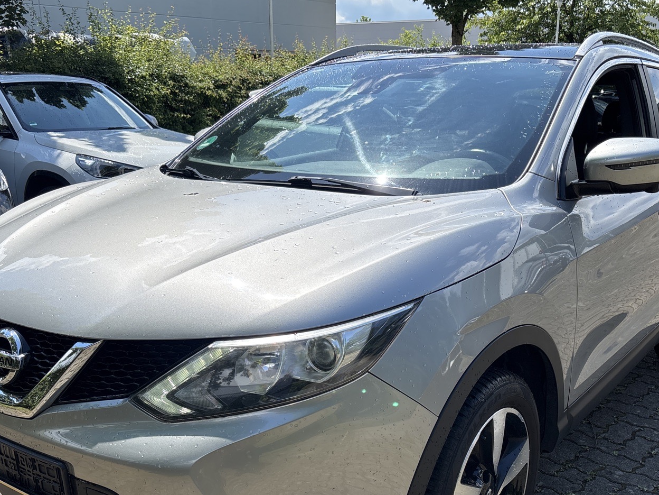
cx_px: 317
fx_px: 761
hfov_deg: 46.8
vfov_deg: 35.5
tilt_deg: -18.2
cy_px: 345
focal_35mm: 40
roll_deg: +0.6
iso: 50
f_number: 1.6
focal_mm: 5.96
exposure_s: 1/2710
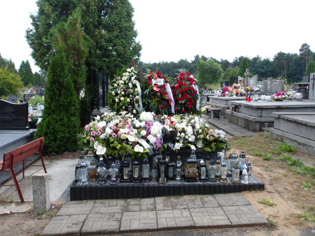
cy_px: 118
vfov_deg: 51.4
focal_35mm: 27
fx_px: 246
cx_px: 158
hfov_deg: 65.3
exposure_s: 1/143
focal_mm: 4.9
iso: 100
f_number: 3
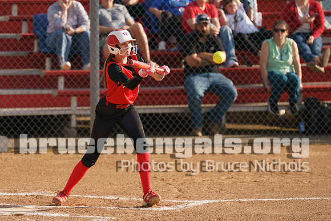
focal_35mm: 329
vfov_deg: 4.2
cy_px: 83
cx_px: 124
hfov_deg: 6.3
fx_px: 3021
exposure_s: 1/3200
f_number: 2.8
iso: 320
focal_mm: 200
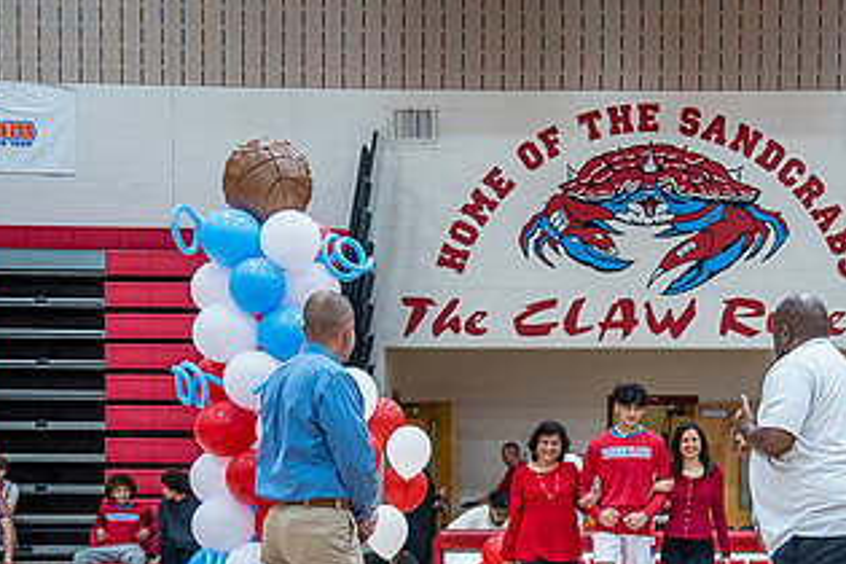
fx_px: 2679
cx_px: 618
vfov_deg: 12.0
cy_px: 465
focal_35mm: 114
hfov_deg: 17.9
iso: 2000
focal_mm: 62
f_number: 4
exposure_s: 1/320
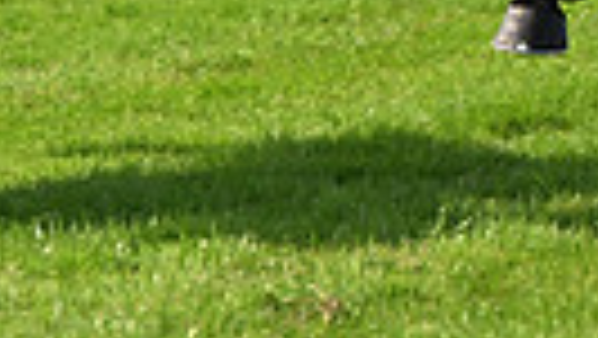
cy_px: -439
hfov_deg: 2.6
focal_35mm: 824
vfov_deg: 1.5
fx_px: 13074
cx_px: -607
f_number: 5.6
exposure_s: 1/1250
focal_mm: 180
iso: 400
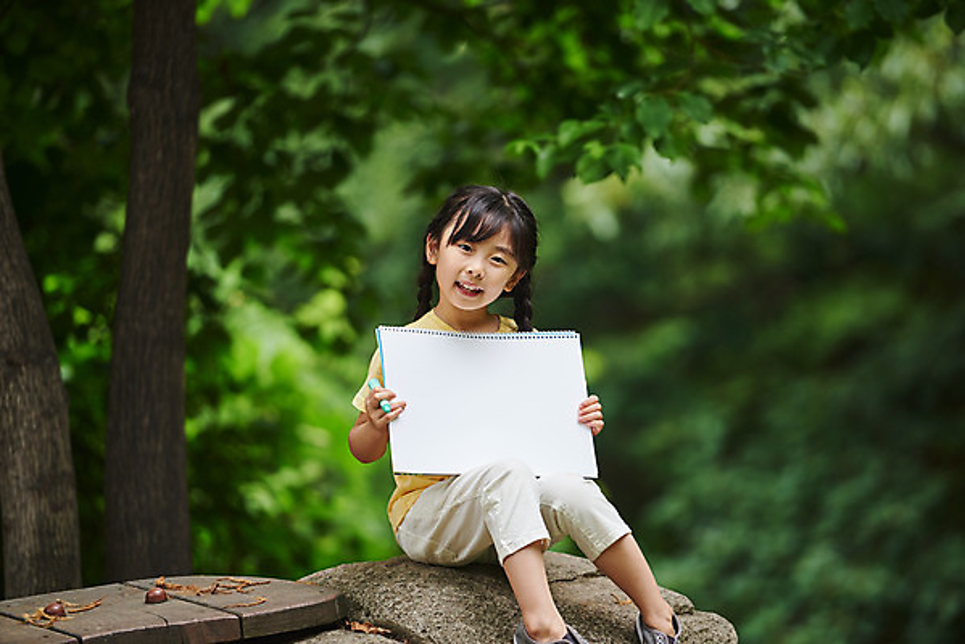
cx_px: 482
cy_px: 322
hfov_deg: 10.3
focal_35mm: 200
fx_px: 5363
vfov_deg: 6.9
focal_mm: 200
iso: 400
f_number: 2.8
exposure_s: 1/500
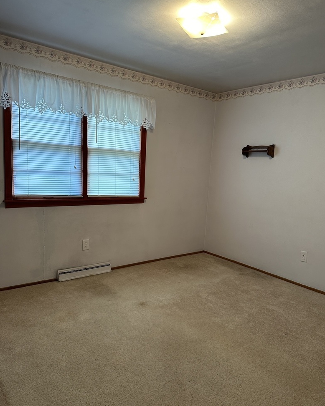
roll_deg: -4.0
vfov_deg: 66.0
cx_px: 168
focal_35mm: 26
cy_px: 209
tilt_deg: -6.1
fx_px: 313
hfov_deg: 54.9
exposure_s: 1/60
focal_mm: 6.86
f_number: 1.78
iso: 160
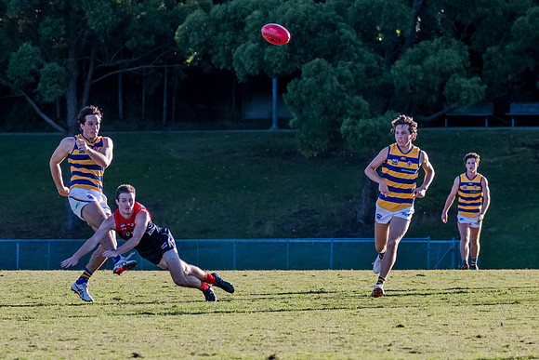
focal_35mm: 384
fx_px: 5744
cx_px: 69
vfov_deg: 3.6
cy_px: 176
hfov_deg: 5.4
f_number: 5.6
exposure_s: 1/2000
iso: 1000
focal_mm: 170
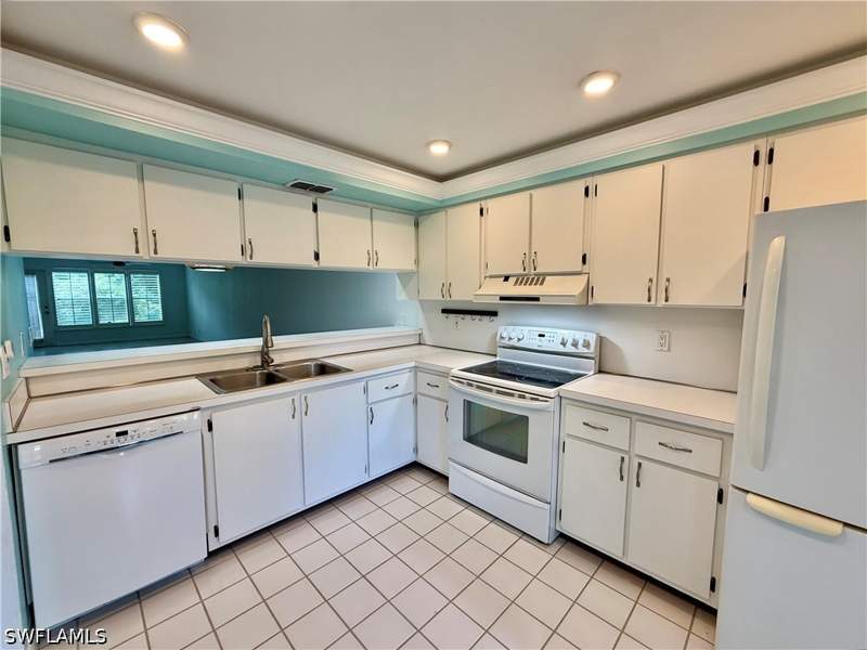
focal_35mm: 14
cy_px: 325
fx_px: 351
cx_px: 434
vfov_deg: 85.7
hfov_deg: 102.1
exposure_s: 1/120
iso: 80
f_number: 2.2
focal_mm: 2.22
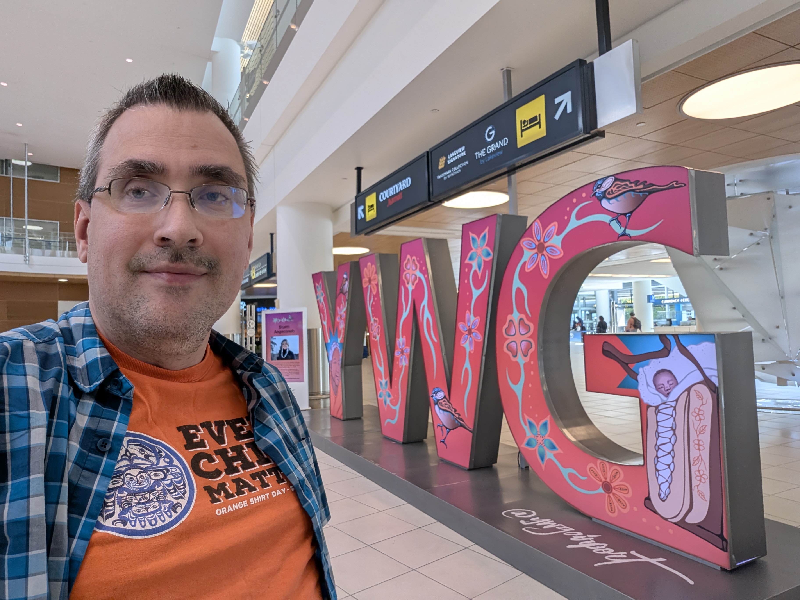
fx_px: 485
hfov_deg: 79.0
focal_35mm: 21
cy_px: 300
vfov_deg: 63.4
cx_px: 400
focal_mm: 2.74
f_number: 2.2
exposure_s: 1/123
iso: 96
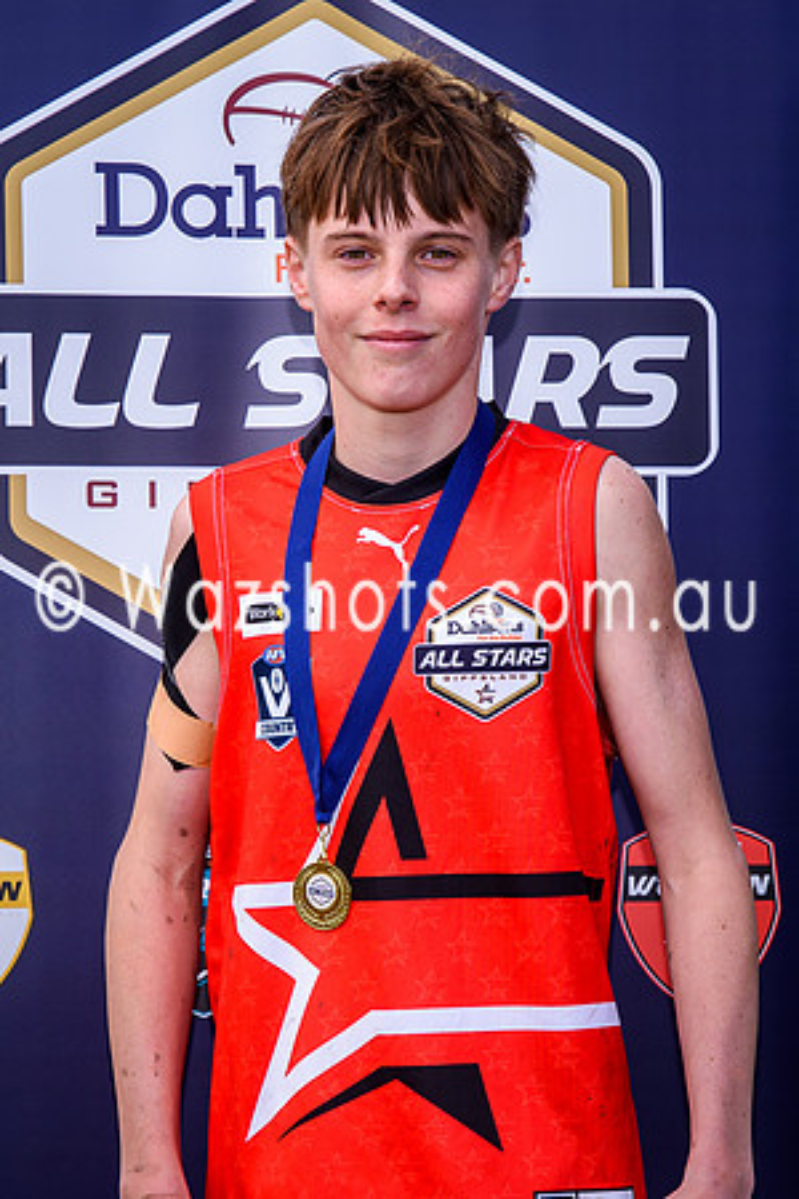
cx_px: 403
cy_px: 691
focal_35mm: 150
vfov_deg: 13.7
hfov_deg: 9.2
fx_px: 4986
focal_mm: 50
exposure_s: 1/160
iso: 100
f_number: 5.6
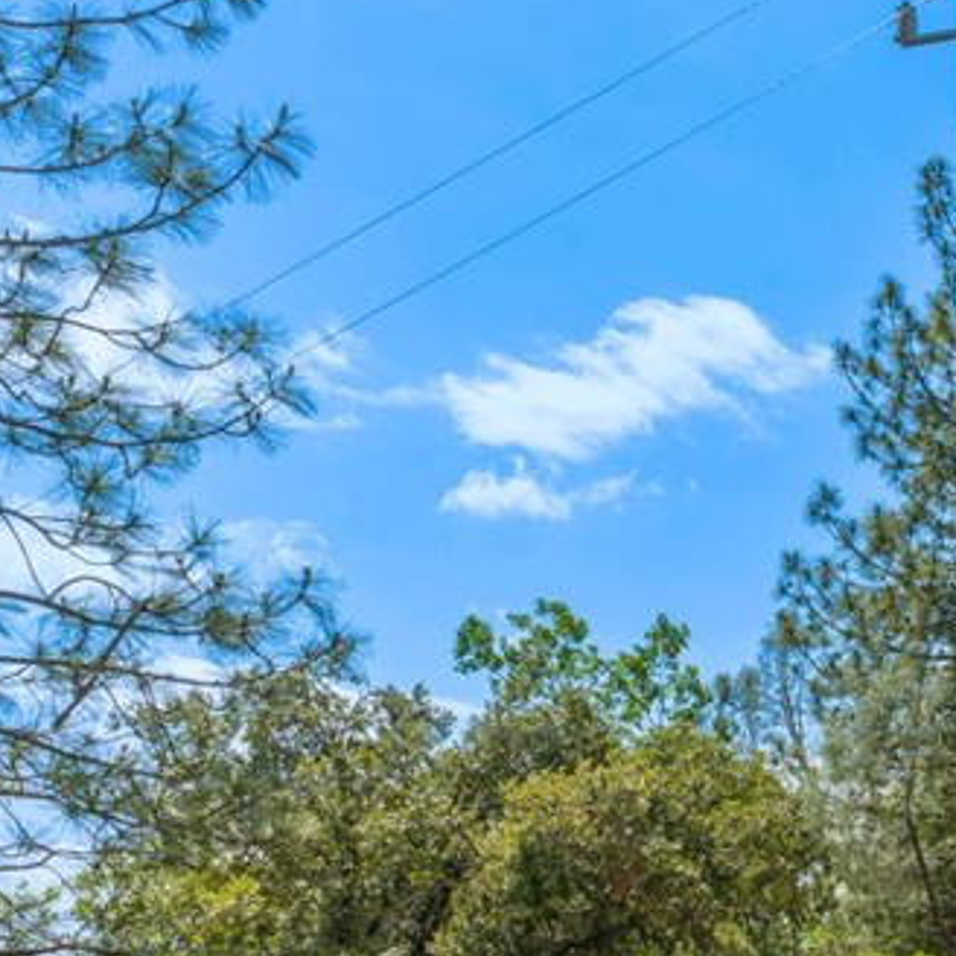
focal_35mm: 77
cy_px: 787
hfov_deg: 21.5
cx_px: 1017
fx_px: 2406
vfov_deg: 22.1
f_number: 9
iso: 100
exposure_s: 1/125
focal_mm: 29
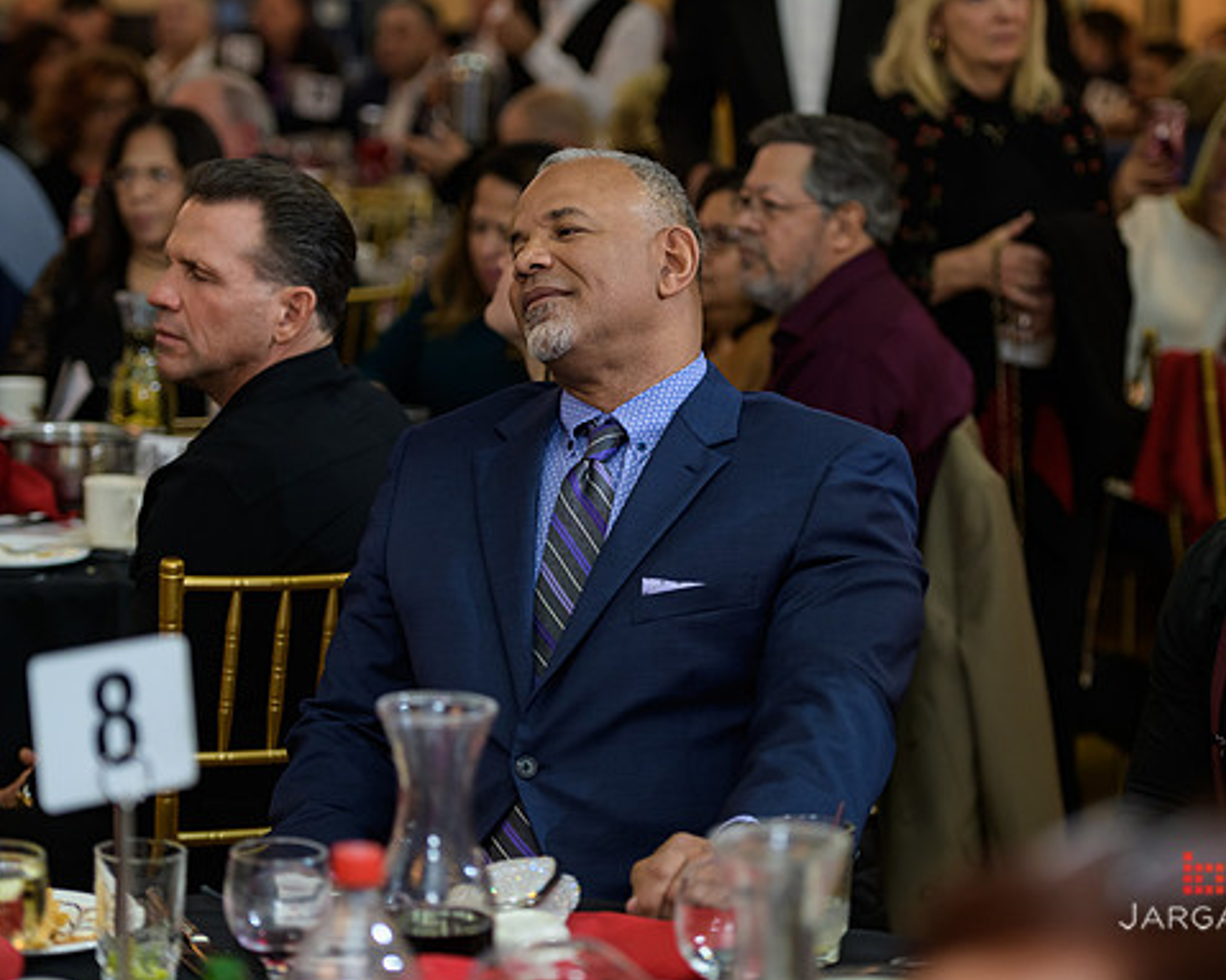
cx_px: 622
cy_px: 490
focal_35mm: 108
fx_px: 3918
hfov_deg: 17.8
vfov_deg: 14.3
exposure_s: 1/125
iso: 1000
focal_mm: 95
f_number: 3.2
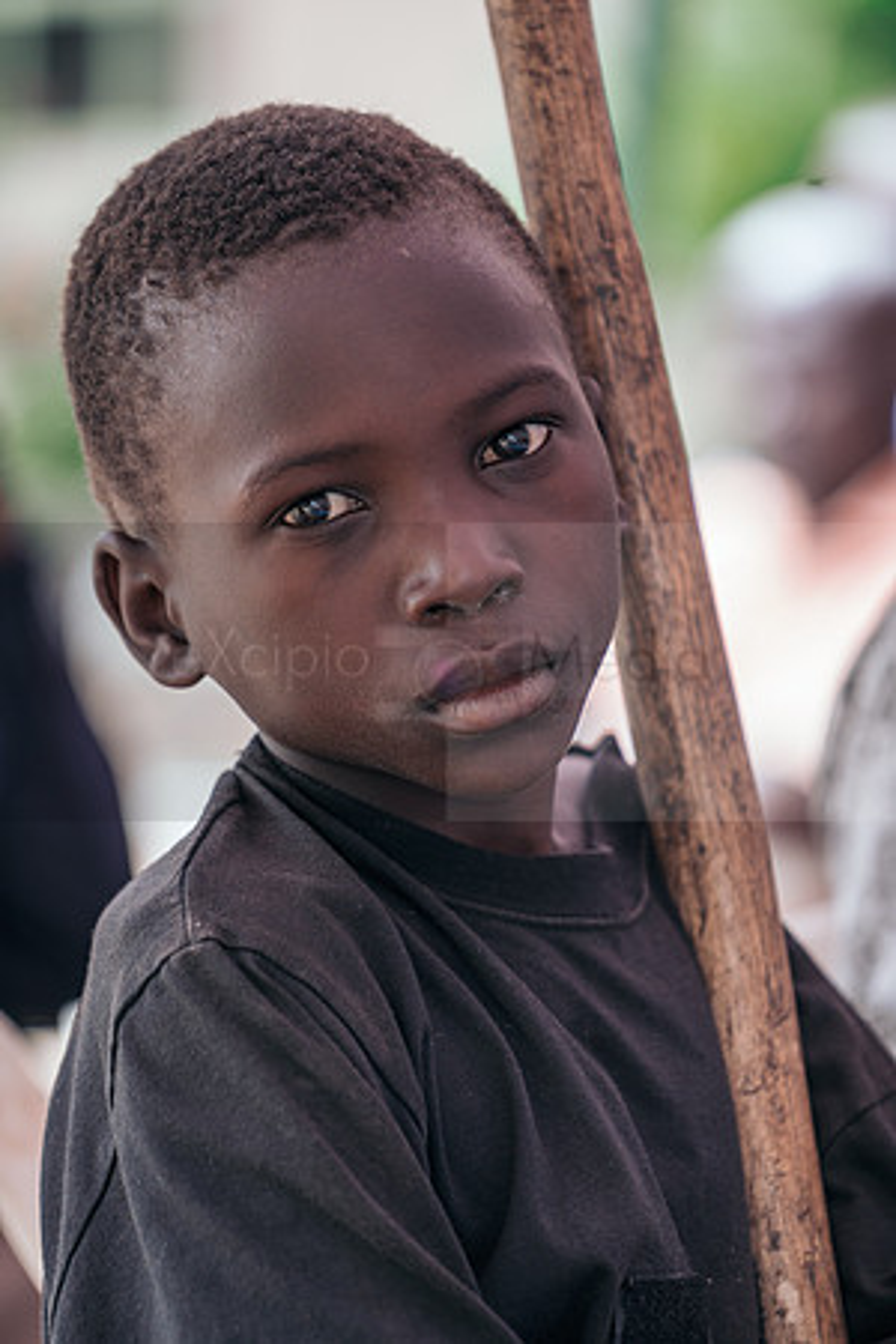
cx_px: 448
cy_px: 672
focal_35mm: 200
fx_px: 7466
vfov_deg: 10.3
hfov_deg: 6.9
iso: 320
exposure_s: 1/200
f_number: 4
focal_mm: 200
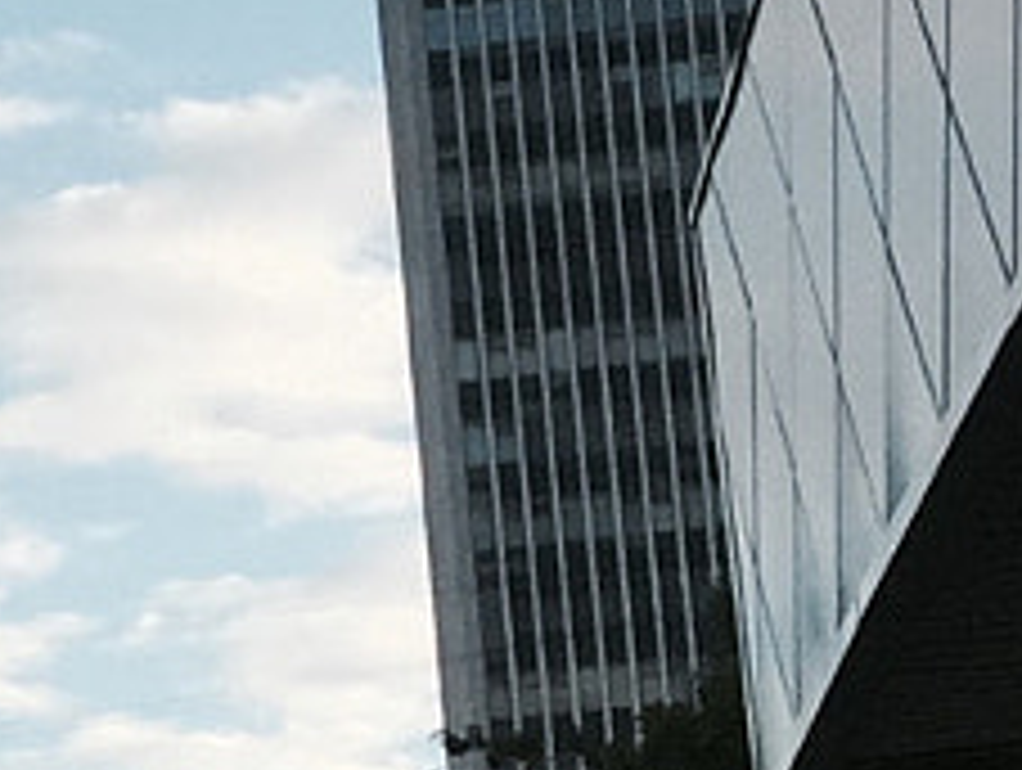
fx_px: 6032
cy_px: 1090
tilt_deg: +8.0
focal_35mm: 204
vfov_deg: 7.2
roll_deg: +1.9
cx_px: -2017
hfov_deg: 8.3
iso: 32
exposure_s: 1/1199
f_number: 2.2
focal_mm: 4.15
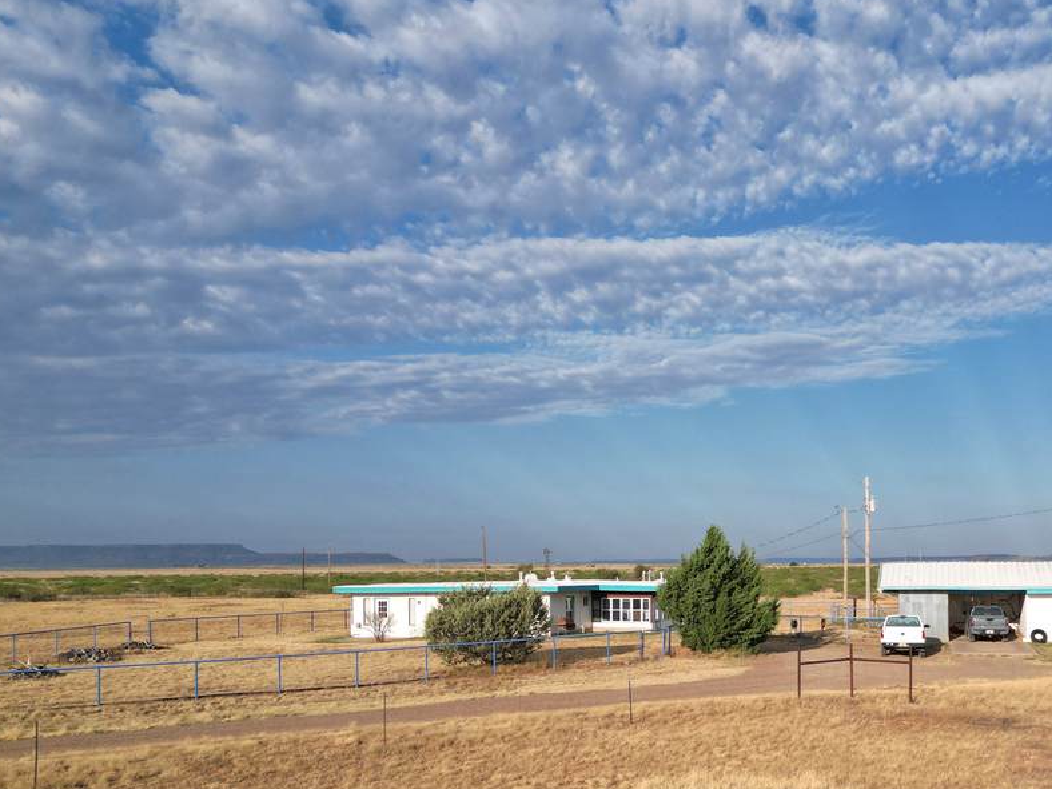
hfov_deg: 46.8
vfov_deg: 36.2
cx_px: 734
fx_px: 1185
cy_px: 569
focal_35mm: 39
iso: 100
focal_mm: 6.72
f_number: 1.7
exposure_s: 1/2500
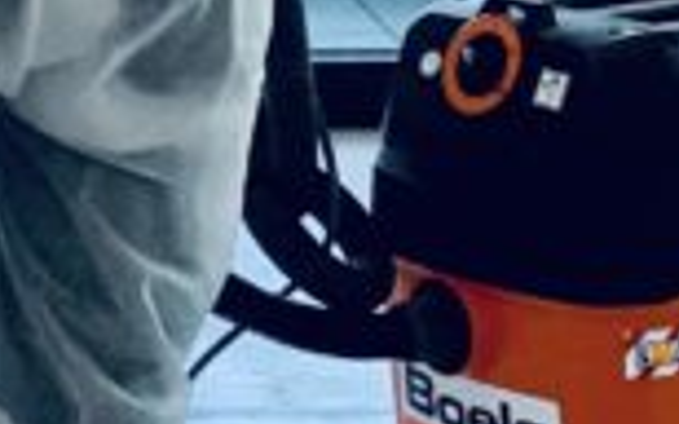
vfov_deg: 6.6
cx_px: -379
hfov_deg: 11.0
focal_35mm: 183
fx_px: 3384
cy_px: -751
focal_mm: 4.25
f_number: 1.8
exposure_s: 1/121
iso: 64
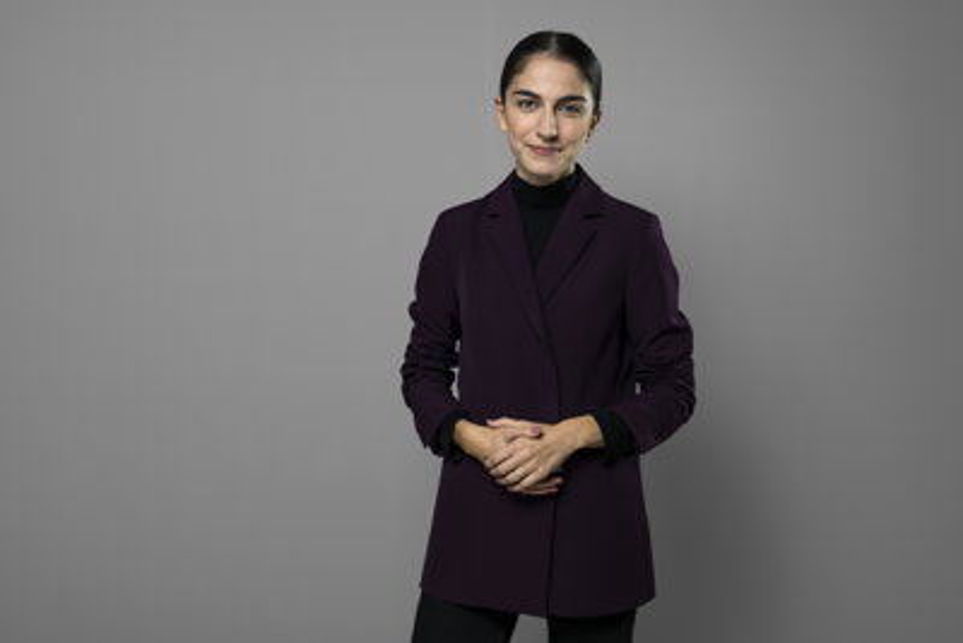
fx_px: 1338
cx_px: 482
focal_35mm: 50
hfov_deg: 39.6
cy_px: 322
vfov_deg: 27.0
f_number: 4
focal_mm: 50
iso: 200
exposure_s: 1/200
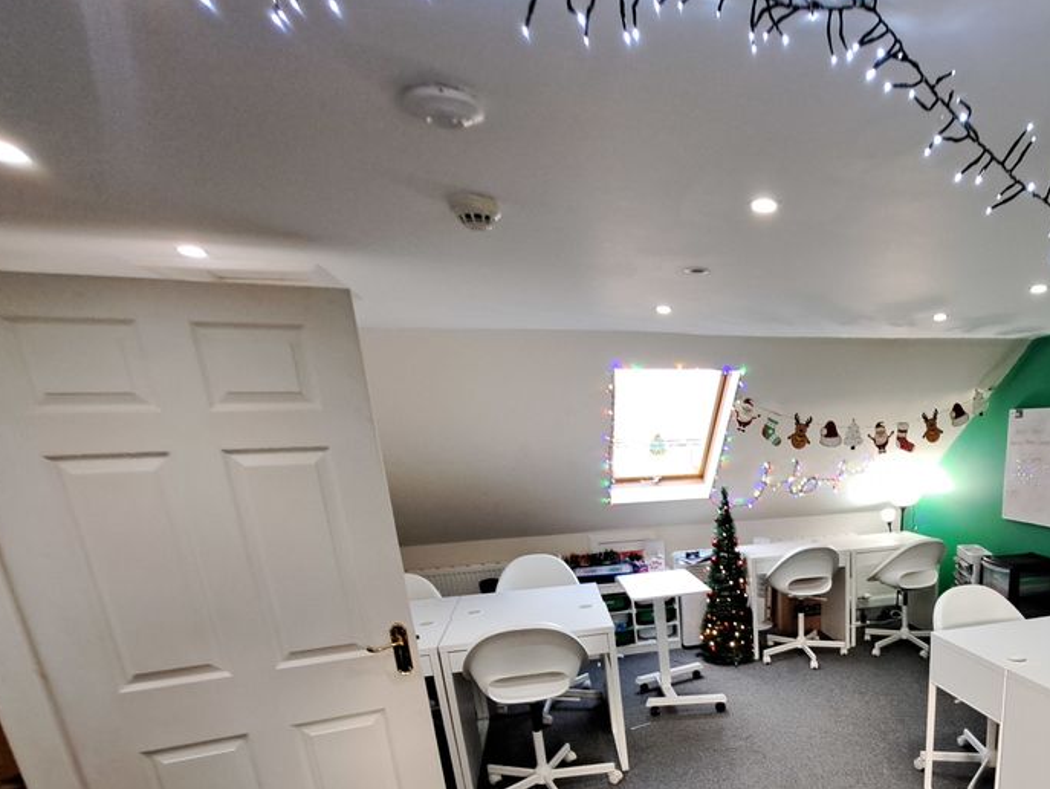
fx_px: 637
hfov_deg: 73.4
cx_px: 789
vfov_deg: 59.0
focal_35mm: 21
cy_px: 622
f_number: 2.2
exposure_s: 1/50
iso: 160
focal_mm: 1.74
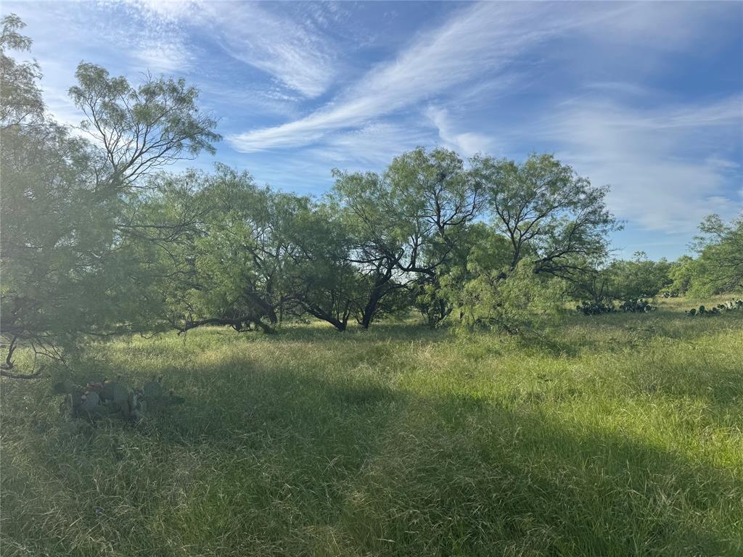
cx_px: 372
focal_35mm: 24
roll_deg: +1.5
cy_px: 278
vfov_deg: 56.8
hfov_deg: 71.6
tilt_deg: +0.4
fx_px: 515
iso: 80
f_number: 1.78
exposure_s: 1/4950
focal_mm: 6.76
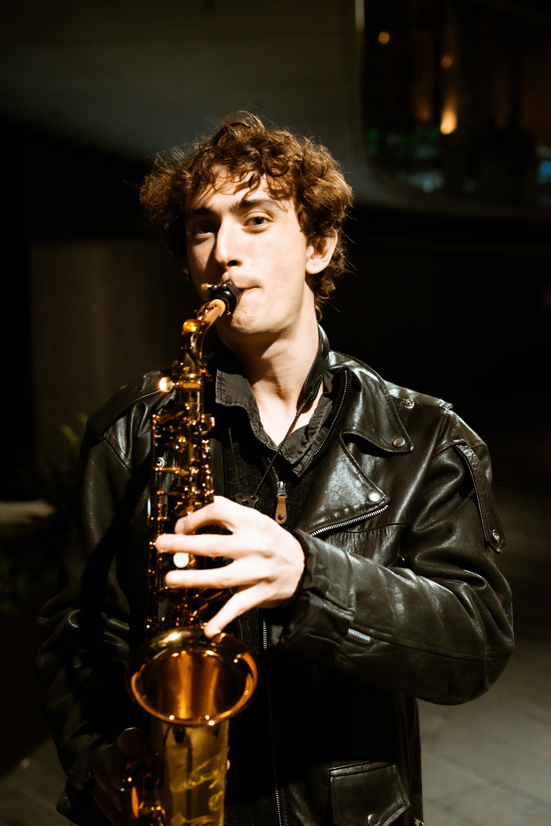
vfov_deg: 37.6
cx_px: 283
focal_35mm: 53
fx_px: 1215
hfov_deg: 25.5
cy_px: 411
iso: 10000
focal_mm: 50.9
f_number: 4
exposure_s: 1/160
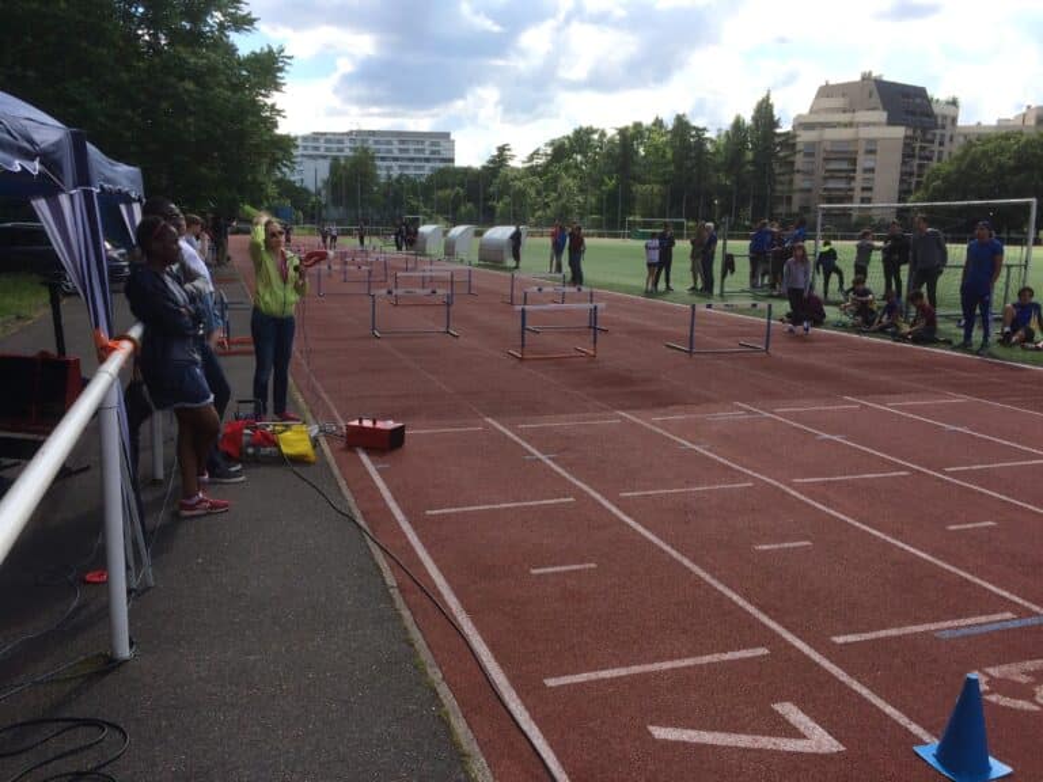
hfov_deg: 61.7
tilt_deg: -12.0
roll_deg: -0.1
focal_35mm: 29
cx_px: 522
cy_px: 391
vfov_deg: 48.2
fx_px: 874
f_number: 2.2
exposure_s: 1/1414
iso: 32
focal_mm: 4.15
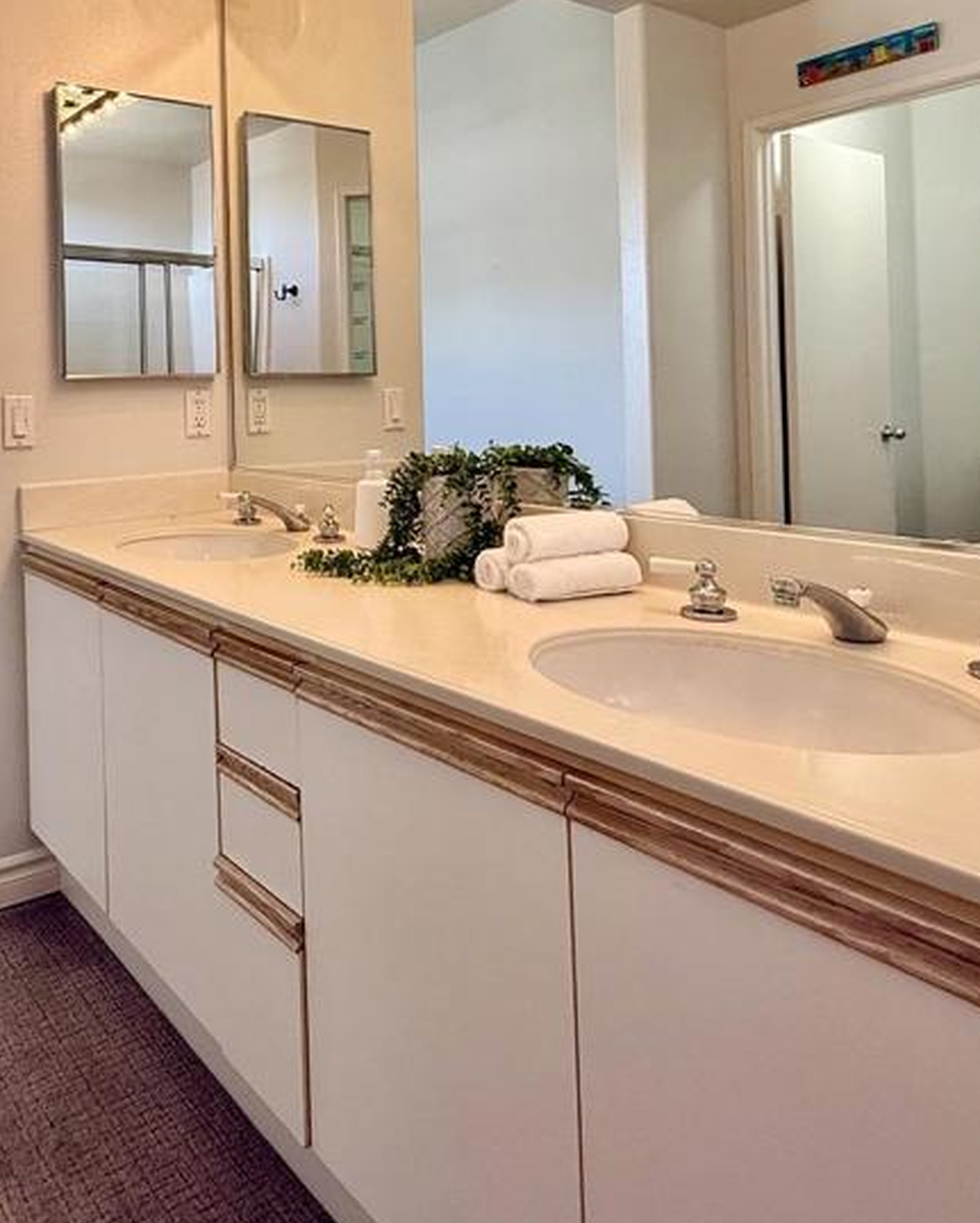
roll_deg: +1.6
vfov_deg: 63.8
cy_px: 382
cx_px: 214
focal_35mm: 26
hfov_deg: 51.9
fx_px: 942
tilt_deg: +1.1
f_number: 2.2
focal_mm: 2.22
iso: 125
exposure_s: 1/120
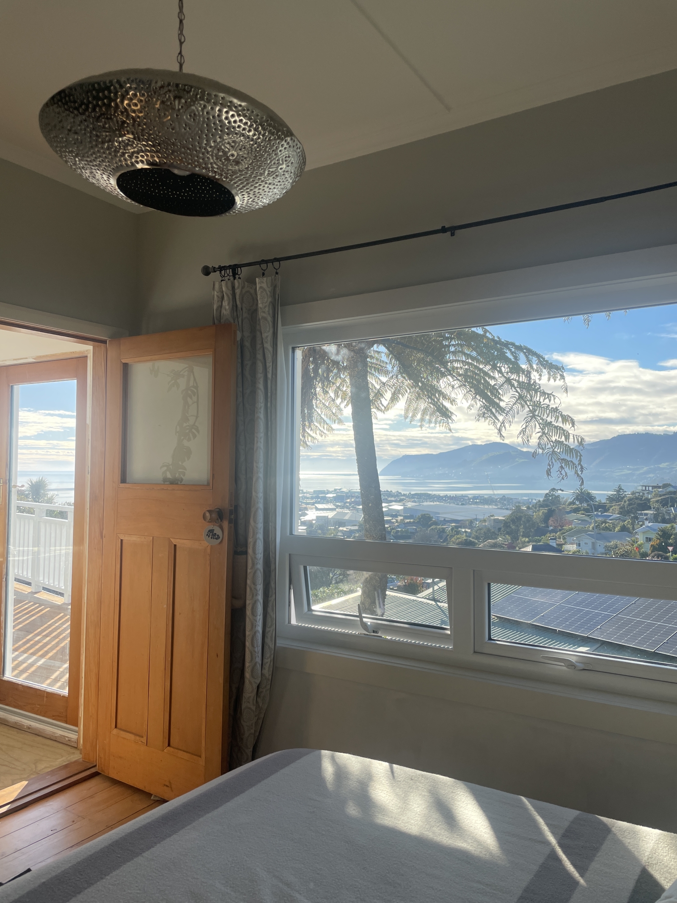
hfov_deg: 53.1
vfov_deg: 67.3
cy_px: 452
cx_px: 338
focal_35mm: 26
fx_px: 678
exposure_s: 1/1135
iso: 32
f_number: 1.6
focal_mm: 4.2
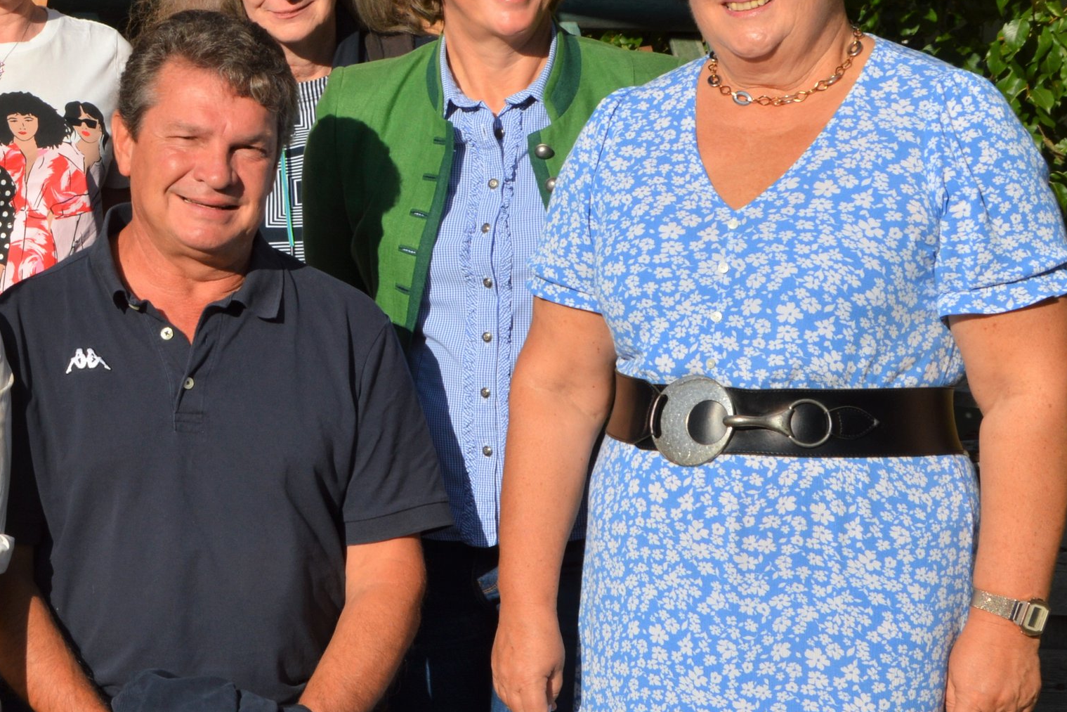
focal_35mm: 109
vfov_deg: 12.6
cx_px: -43
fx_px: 3231
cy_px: 294
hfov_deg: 18.2
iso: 100
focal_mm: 34
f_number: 11
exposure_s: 1/200
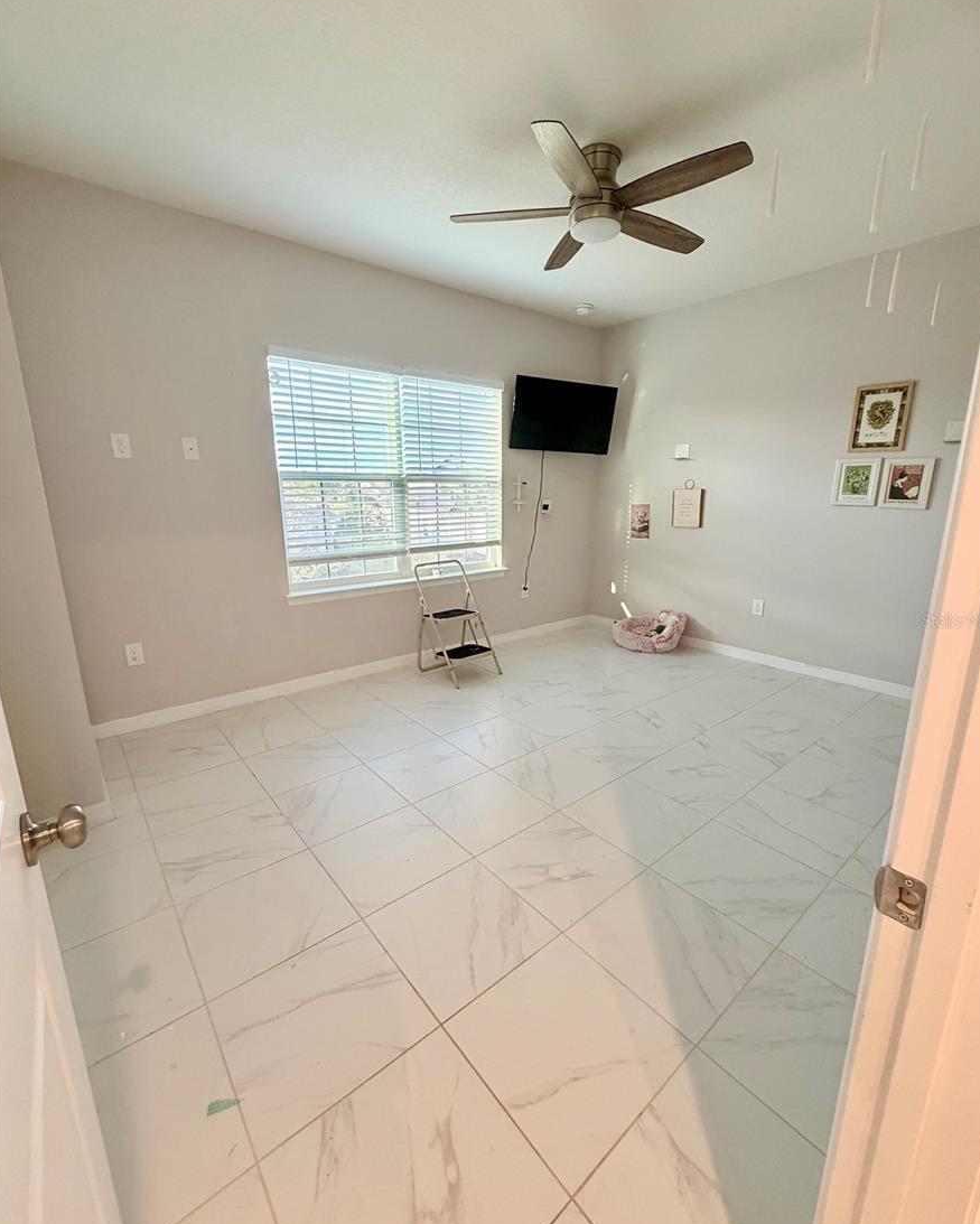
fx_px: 544
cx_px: 497
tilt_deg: -13.9
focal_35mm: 15
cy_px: 620
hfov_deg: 84.1
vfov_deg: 96.8
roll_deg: -0.2
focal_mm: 2.22
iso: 320
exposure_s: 1/60
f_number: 2.2
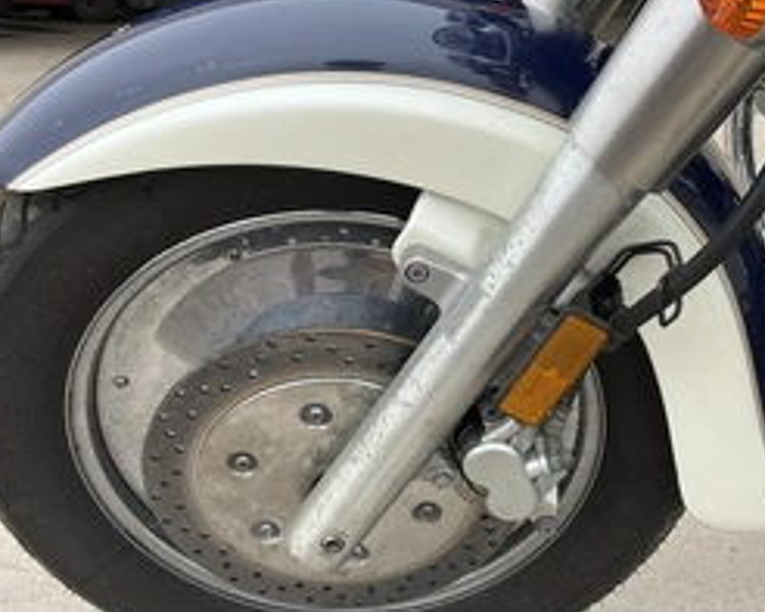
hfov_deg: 40.2
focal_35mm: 46
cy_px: 348
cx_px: 435
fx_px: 1042
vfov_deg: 32.7
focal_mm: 3
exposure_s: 1/122
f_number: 1.8
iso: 25
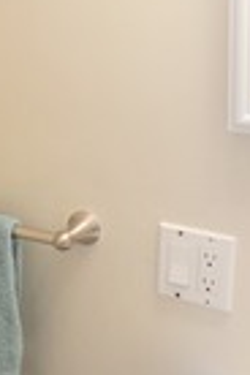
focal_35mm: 94
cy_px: 179
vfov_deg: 21.7
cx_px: -82
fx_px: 979
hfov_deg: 13.9
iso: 400
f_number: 4
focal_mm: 18
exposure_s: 1/60
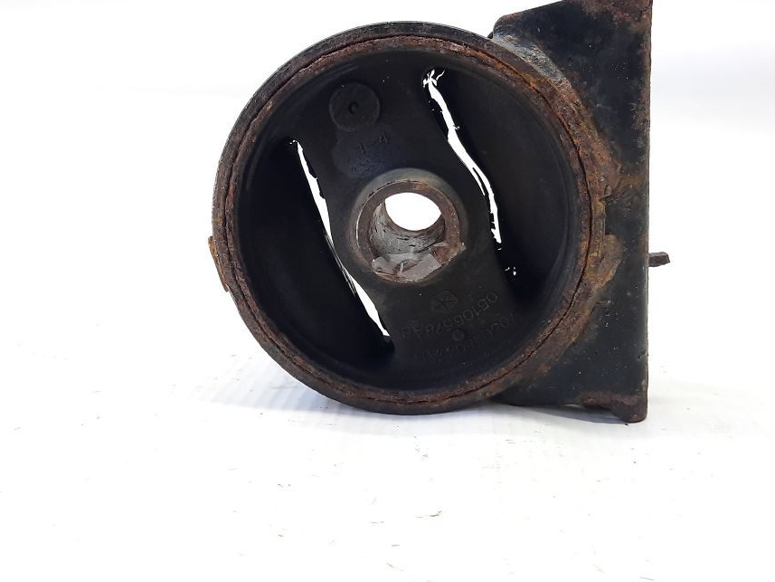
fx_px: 784
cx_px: 407
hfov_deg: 52.6
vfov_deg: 40.6
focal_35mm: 35
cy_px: 240
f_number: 2
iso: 125
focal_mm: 4.6
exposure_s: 1/50
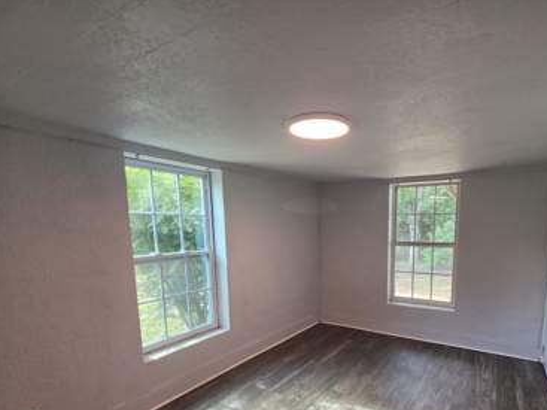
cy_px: 264
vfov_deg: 73.0
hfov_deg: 89.9
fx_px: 269
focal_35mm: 17
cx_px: 328
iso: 100
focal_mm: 2.2
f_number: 1.9
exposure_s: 1/120
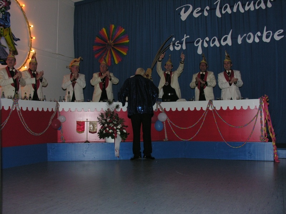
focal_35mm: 35
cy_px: 107
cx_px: 143
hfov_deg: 52.6
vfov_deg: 40.7
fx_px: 289
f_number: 4
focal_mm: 8.9
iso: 200
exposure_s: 1/60.1
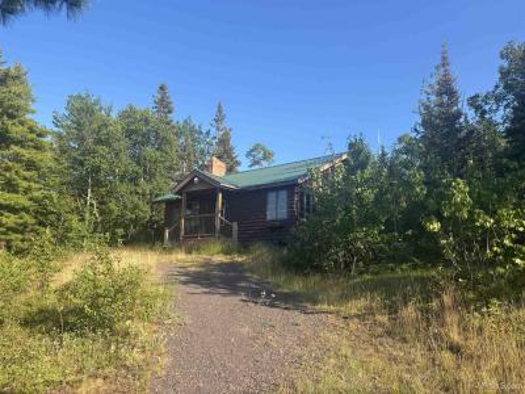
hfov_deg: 67.3
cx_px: 262
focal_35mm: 26
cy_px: 197
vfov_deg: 53.1
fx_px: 394
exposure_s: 1/1295
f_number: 1.6
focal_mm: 5.96
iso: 50
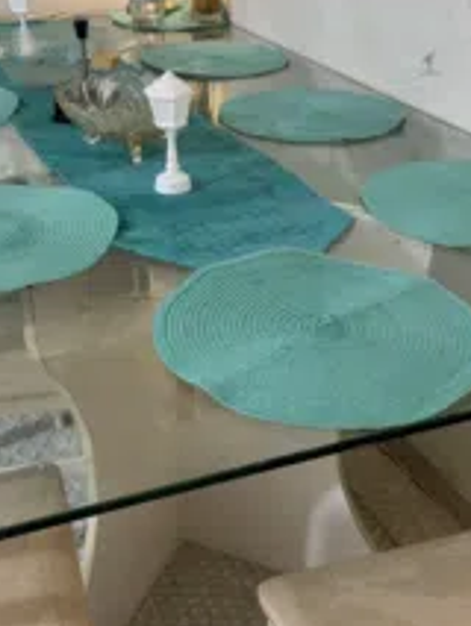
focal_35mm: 45
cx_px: 206
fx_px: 816
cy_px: 338
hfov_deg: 32.2
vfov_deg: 42.0
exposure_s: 1/60
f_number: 1.78
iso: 320
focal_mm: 6.76
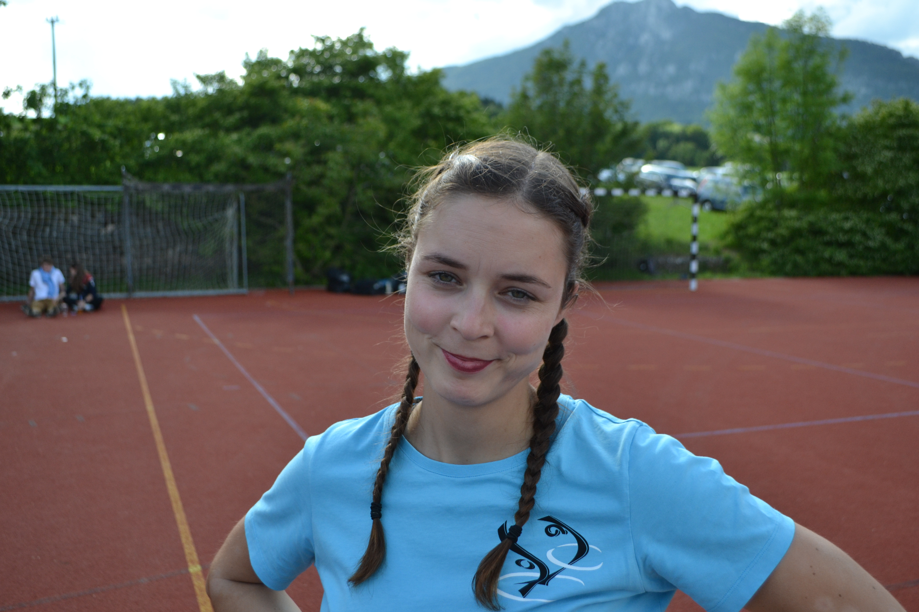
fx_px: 919
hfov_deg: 53.1
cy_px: 306
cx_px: 460
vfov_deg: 36.9
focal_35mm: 36
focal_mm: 24
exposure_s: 1/1000
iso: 400
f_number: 4.5
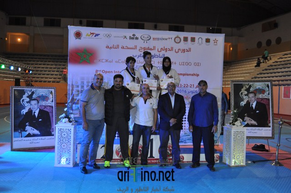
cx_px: 146
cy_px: 96
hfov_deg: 62.0
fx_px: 242
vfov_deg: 43.5
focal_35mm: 30
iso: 800
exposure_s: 1/60
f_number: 3.5
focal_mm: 20
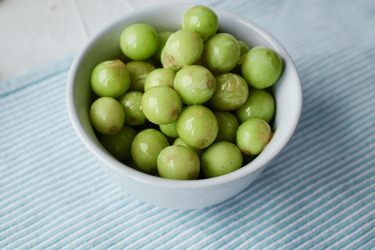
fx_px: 552
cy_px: 125
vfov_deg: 25.5
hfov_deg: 37.5
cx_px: 188
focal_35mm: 53
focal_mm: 35
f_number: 4
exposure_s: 1/250
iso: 320
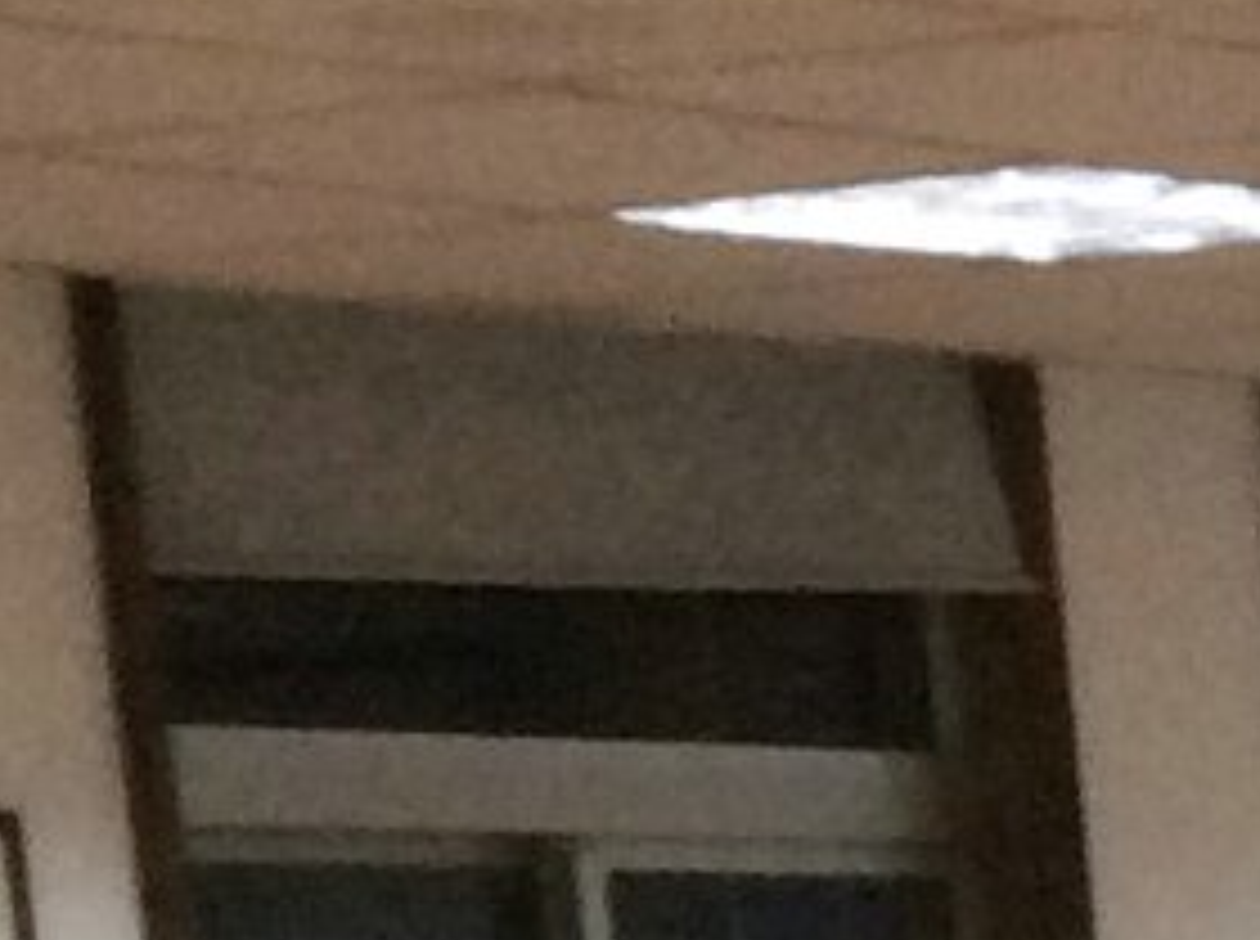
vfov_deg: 5.8
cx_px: 3771
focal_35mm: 236
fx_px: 8576
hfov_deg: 7.4
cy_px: 2894
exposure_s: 1/24
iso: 125
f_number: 2.4
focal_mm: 3.3
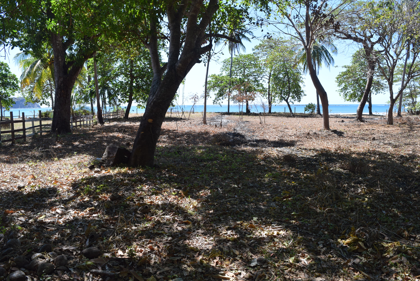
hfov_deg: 67.3
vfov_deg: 48.0
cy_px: 140
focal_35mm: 27
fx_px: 315
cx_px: 210
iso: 200
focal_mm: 18
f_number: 8
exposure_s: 1/250
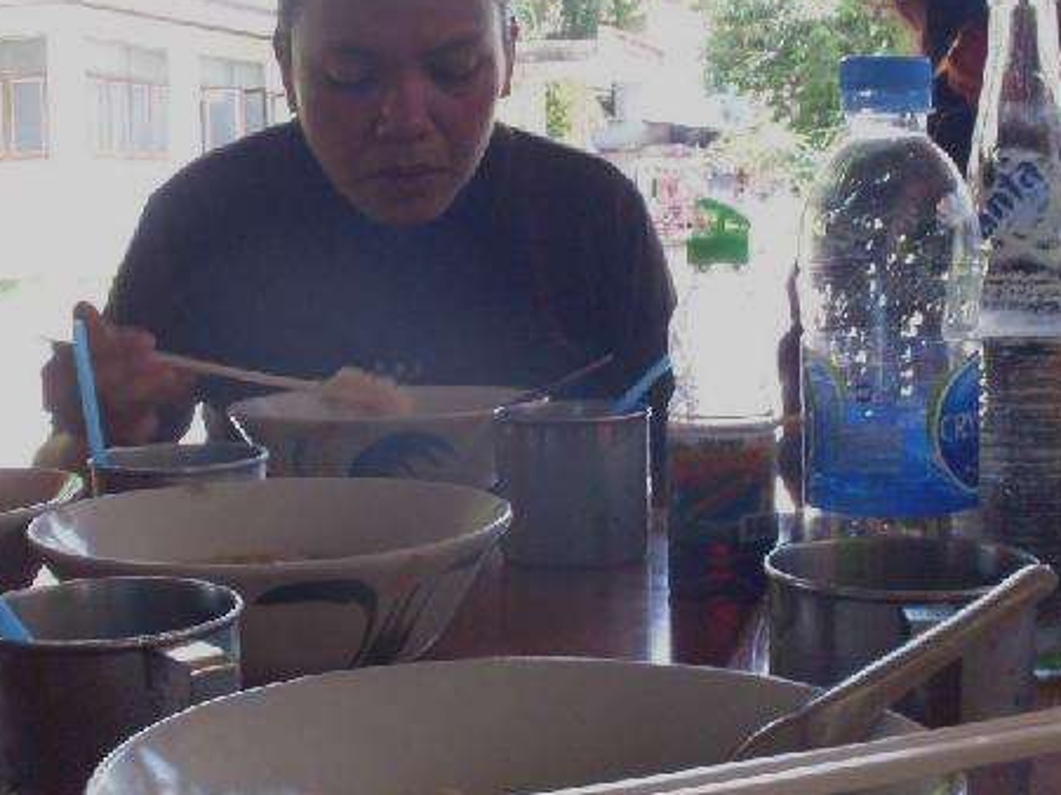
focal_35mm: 59
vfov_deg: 24.8
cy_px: 439
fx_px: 1808
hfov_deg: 32.7
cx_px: 468
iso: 200
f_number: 2.8
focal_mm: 6.3
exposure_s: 1/30
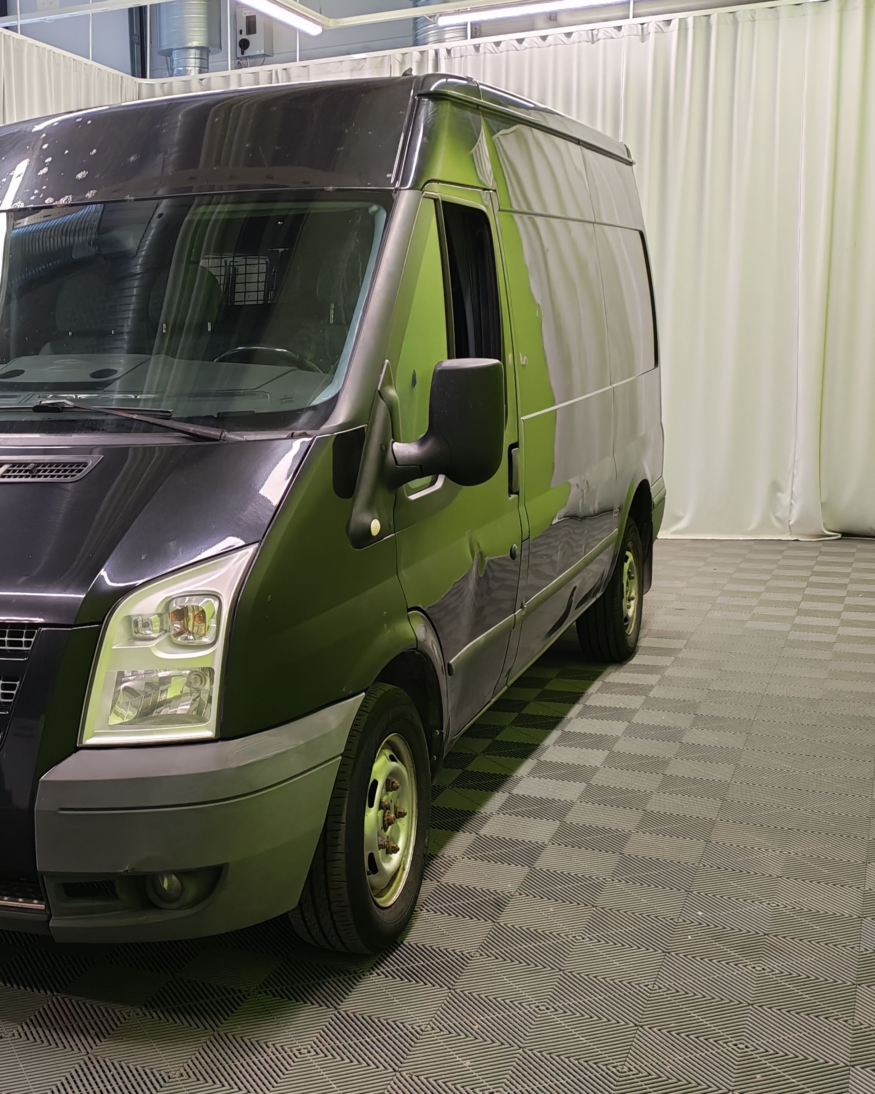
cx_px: 154
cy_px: 550
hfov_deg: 31.7
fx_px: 1489
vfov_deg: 40.3
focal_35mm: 46
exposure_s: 1/100
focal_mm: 6.12
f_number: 1.9
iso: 320
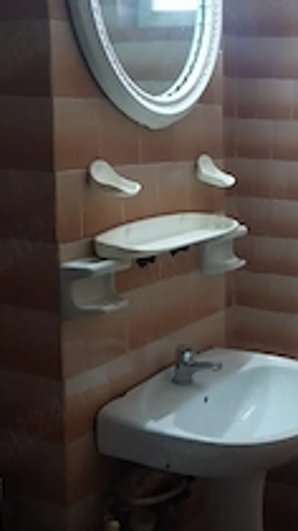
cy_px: 281
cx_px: 295
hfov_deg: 21.5
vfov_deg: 38.5
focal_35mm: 54
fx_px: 759
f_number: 1.8
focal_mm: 4
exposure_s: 1/50
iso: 320
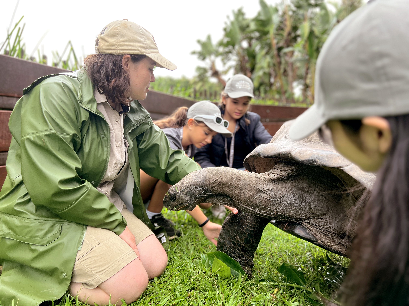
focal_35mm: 26
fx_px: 307
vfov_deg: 53.1
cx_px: 204
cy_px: 153
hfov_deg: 67.3
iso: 40
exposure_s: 1/176
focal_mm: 5.7
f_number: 1.5
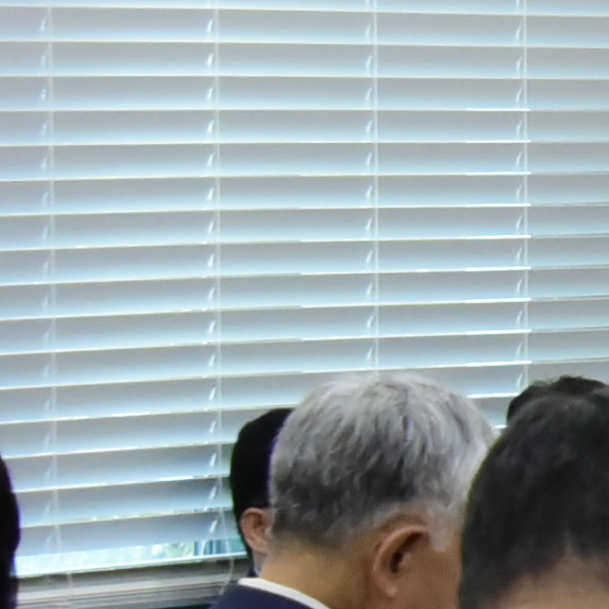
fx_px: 6827
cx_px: 2715
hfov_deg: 4.5
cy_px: 527
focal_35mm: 343
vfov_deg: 5.1
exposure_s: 1/80
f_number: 10
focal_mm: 44
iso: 4000
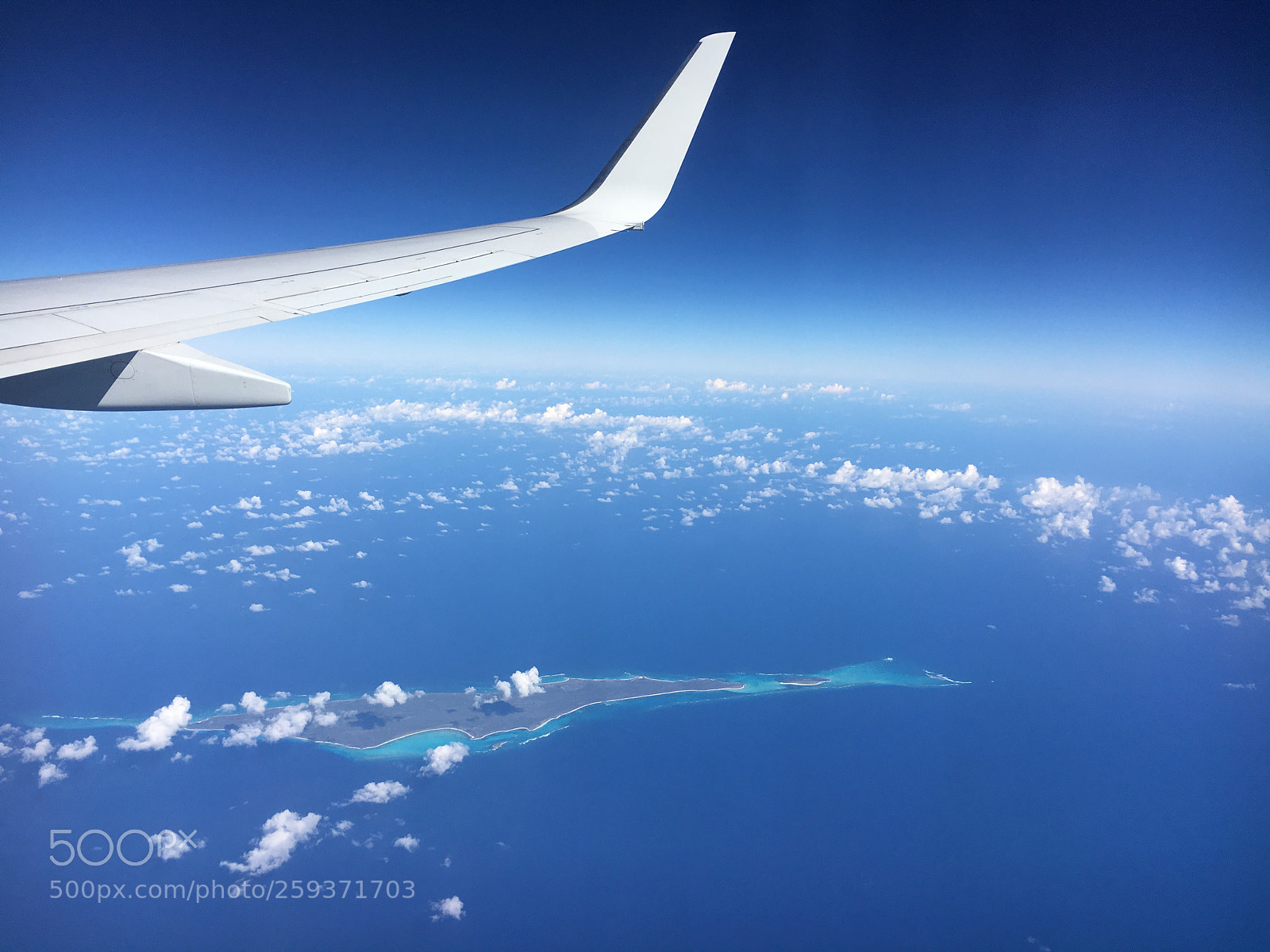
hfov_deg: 61.7
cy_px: 476
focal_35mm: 29
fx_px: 1064
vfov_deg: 48.2
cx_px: 635
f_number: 2.2
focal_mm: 4.15
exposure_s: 1/2079
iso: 25
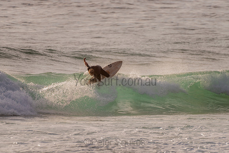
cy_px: 74
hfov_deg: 3.4
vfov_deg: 2.2
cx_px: 112
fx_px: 3899
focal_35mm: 613
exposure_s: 1/2000
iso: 90
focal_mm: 500
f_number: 5.6
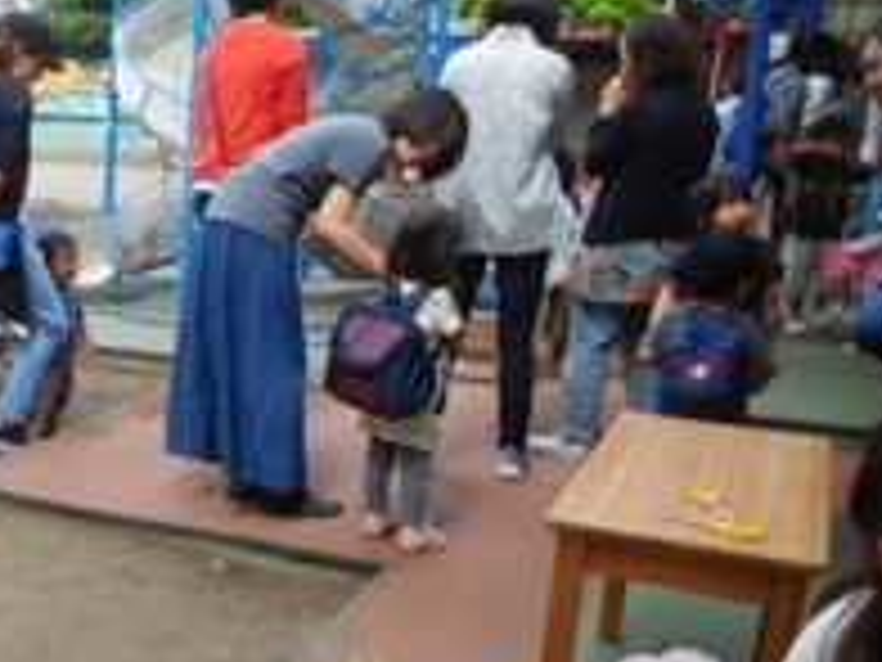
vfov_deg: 28.4
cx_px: 14
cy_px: 441
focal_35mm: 51
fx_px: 1299
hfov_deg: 34.4
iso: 125
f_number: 3.4
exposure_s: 1/320
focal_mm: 4.5
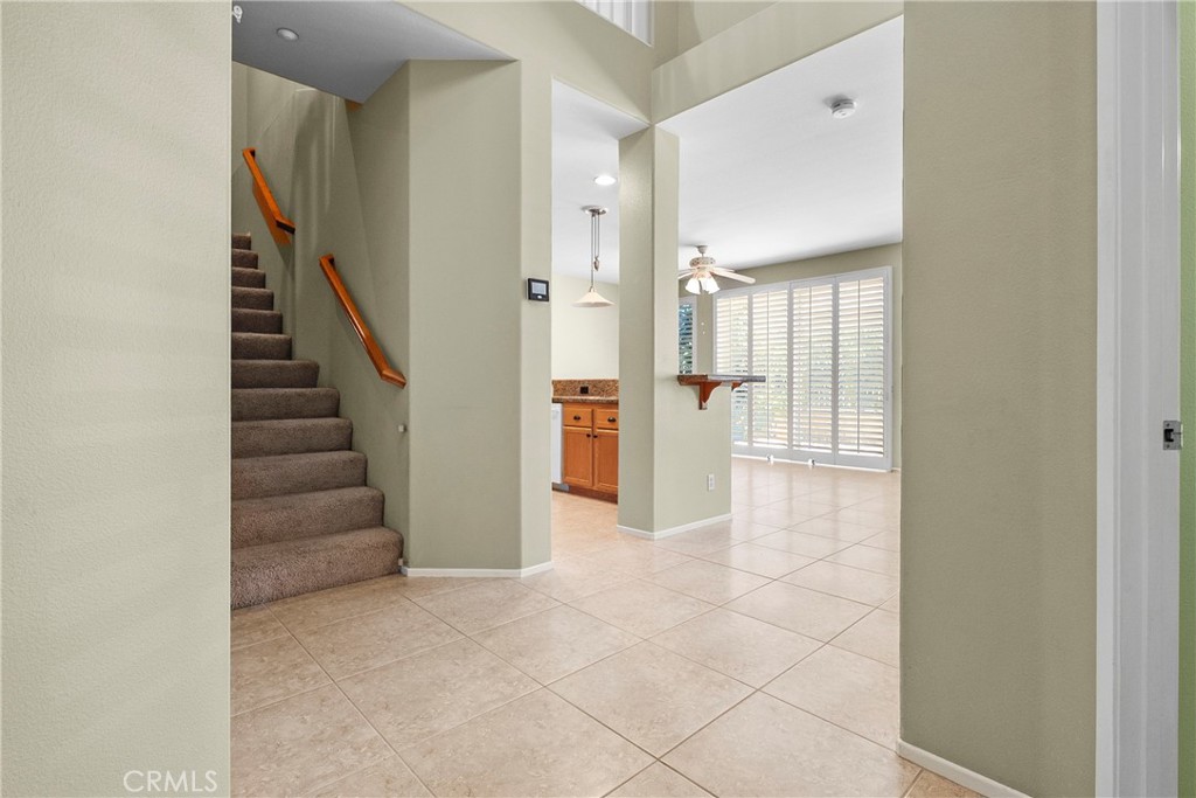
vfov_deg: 77.3
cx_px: 598
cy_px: 399
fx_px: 498
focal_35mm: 15
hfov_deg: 100.4
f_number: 5
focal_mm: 10
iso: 800
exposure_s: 1/13
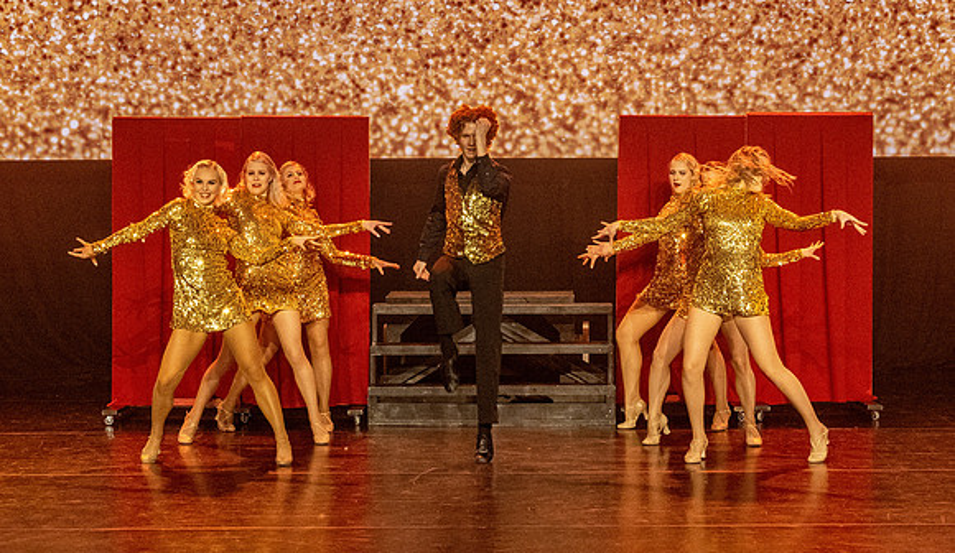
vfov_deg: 12.1
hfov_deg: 20.7
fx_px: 2619
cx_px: 506
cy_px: 322
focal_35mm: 103
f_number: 4
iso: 7200
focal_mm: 53
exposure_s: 1/200
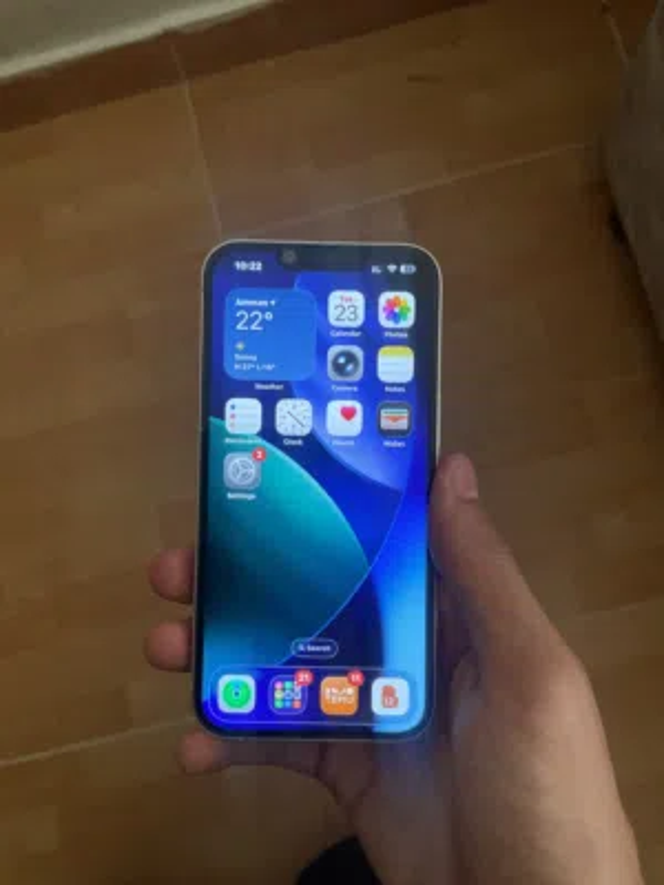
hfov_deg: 48.2
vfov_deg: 61.7
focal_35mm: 29
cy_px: 442
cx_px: 332
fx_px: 742
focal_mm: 3
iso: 500
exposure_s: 1/30
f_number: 1.8
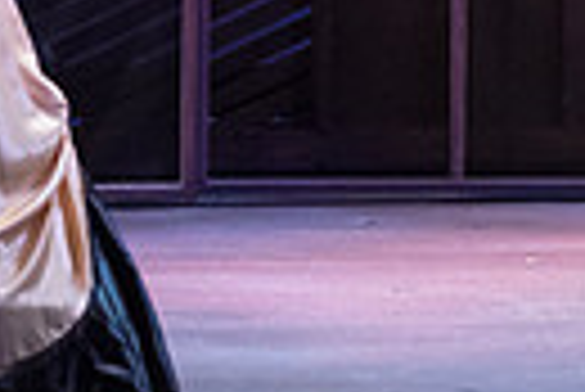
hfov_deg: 4.4
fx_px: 7630
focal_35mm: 469
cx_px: 716
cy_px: -182
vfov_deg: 2.9
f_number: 2.8
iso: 5000
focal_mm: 105
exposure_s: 1/320
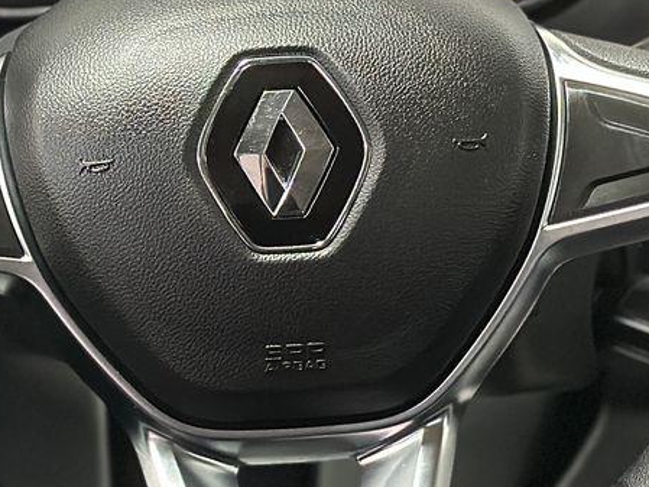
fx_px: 2888
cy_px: 98
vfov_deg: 9.6
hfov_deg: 12.8
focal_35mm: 154
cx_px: 240
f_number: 1.78
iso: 500
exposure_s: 1/33
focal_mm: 6.86
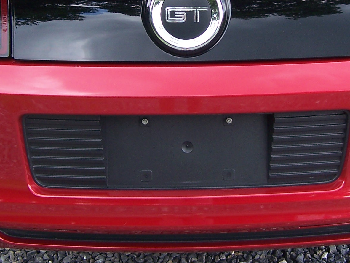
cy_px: 20
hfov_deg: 27.0
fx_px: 728
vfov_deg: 20.0
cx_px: 183
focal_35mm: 72
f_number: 3.4
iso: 80
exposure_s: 1/60
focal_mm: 5.5
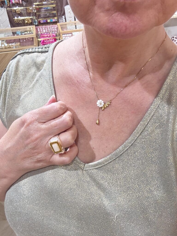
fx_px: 205
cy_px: 118
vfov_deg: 60.0
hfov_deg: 46.8
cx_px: 88
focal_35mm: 30
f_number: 1.9
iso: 200
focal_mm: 2.69
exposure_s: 1/50
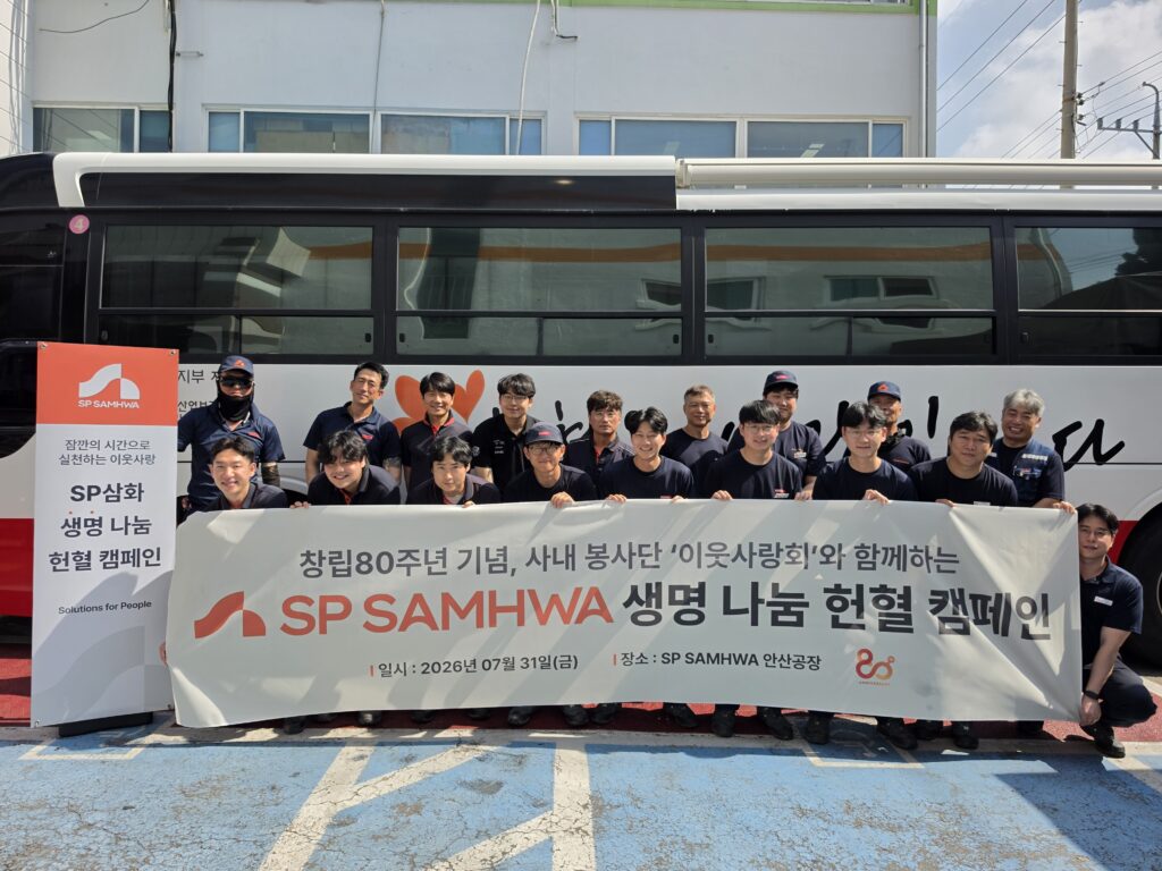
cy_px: 436
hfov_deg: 73.9
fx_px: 772
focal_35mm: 23
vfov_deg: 58.9
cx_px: 581
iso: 64
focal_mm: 6.5
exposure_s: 1/5015
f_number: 1.4
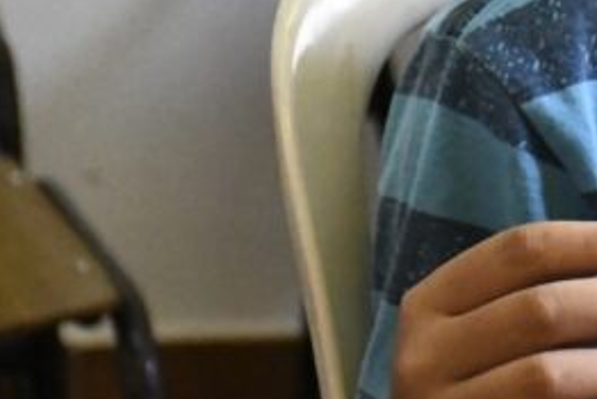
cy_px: -178
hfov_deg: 6.3
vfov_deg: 4.3
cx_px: 1050
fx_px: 5276
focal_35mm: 318
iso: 10000
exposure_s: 1/250
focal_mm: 52
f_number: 5
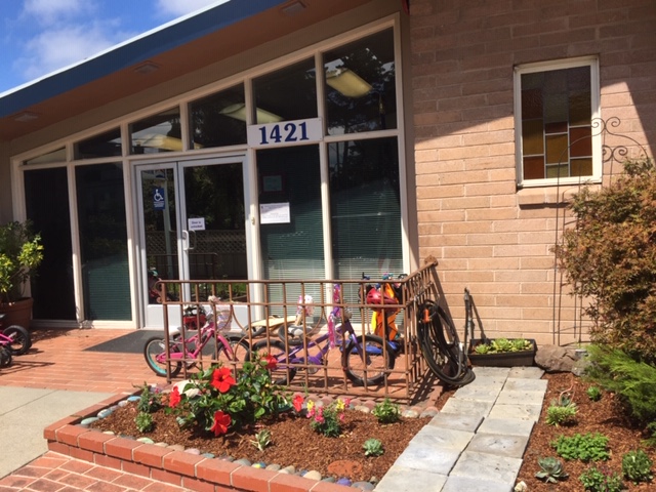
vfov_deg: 48.2
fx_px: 550
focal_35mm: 29
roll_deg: +2.4
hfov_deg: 61.7
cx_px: 328
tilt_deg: -1.4
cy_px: 246
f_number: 2.2
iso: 32
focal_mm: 4.15
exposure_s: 1/2083
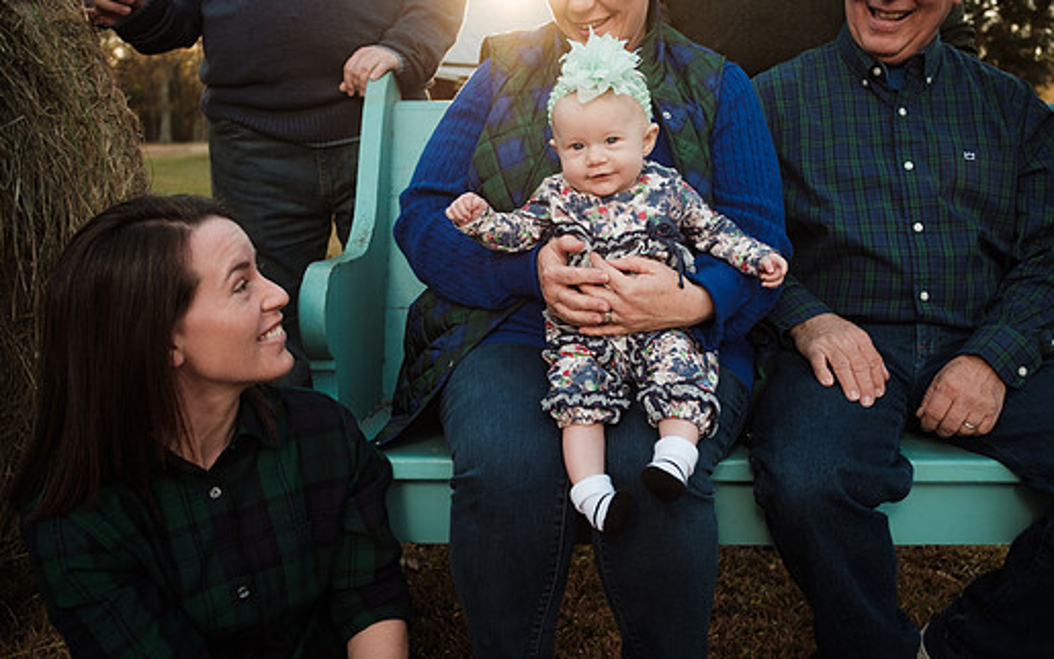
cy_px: 281
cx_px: 559
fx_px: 891
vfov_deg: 40.5
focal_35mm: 31
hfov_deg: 61.2
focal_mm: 18
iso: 200
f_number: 2.8
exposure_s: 1/250
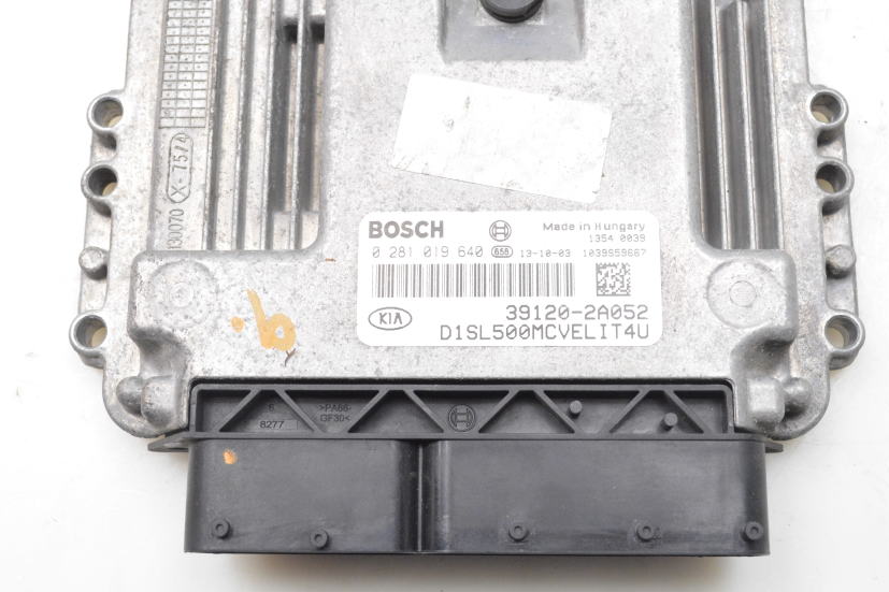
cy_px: 255
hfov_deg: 38.2
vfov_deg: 26.0
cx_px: 446
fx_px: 1284
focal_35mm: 52
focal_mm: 28
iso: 2500
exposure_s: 1/200
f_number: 7.1
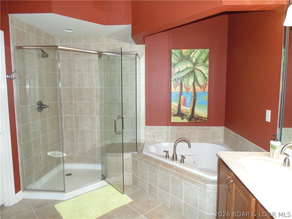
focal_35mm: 22
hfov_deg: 76.4
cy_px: 110
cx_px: 146
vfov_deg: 61.1
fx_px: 186
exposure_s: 1/30
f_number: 3.1
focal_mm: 4
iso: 200
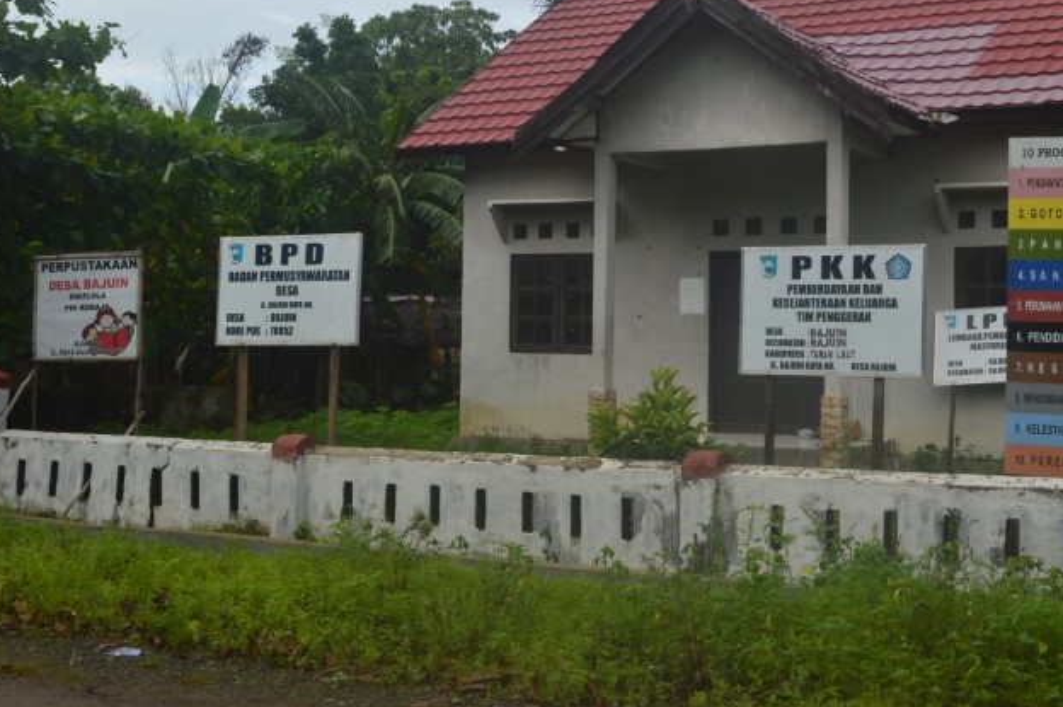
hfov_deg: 39.3
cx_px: 669
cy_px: 264
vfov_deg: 26.9
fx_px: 1475
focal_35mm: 50
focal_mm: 26
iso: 400
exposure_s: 1/400
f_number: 11
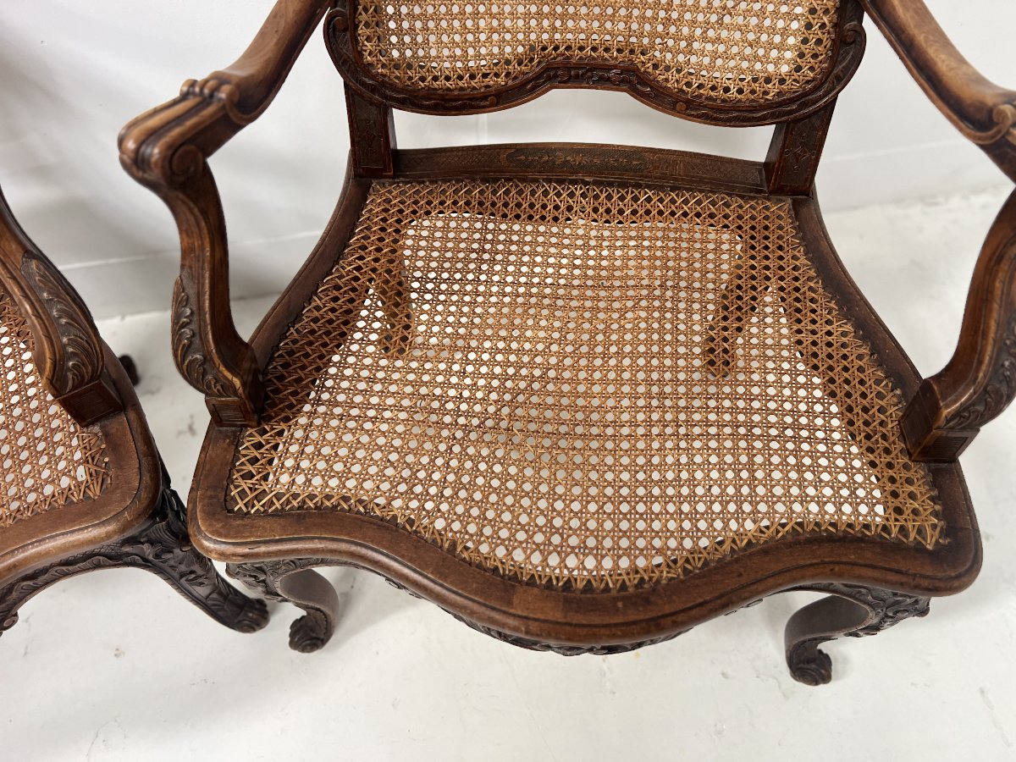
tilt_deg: -58.9
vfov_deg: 53.1
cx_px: 508
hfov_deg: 67.3
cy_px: 381
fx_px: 763
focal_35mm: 26
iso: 200
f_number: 1.5
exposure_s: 1/60
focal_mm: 5.7
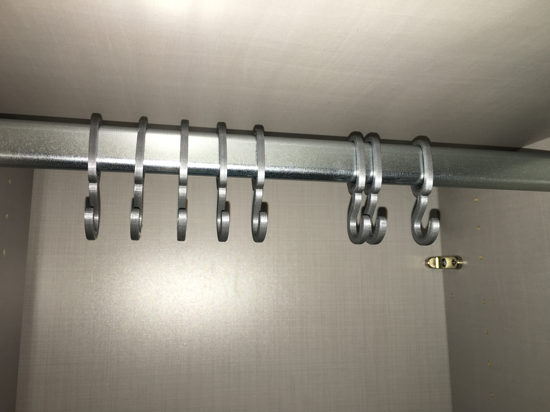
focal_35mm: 29
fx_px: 461
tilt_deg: +10.6
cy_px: 206
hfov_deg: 61.7
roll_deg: -0.2
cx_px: 275
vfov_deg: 48.2
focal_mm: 4.15
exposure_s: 1/20
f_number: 2.2
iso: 25
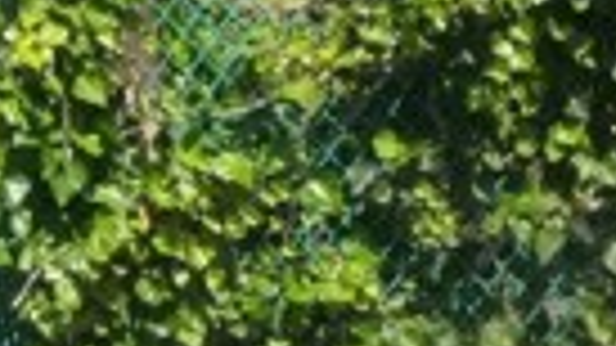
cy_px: -382
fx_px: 2417
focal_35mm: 148
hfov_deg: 14.3
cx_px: -4
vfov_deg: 7.8
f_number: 6.3
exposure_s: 1/800
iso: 400
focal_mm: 5.2
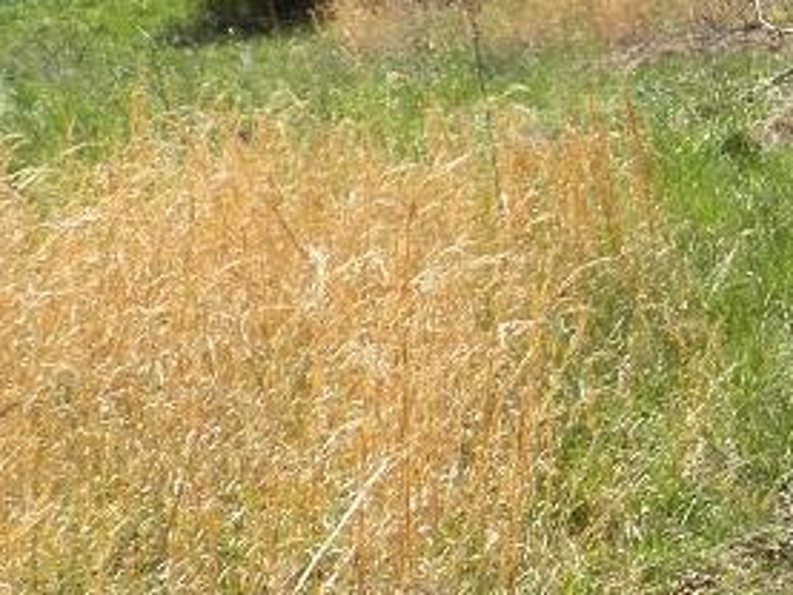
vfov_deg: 14.3
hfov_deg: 16.8
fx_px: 2315
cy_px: -94
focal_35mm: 101
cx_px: 1331
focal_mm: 4.9
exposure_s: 1/800
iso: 125
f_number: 4
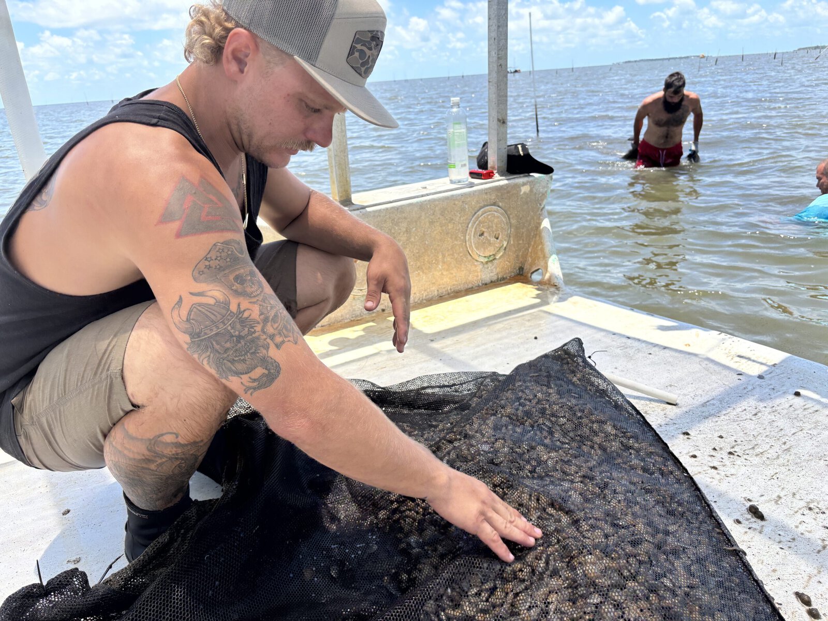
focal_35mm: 26
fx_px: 622
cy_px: 310
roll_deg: +4.3
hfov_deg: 67.3
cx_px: 414
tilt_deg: -19.7
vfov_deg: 53.1
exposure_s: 1/1912
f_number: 1.6
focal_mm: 5.96
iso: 50
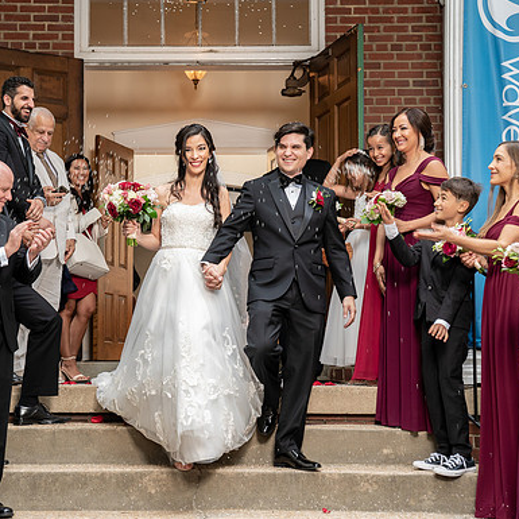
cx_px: 212
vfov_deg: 26.5
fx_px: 1103
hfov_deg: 26.4
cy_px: 267
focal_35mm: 65
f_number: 4
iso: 800
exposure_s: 1/250
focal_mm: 48
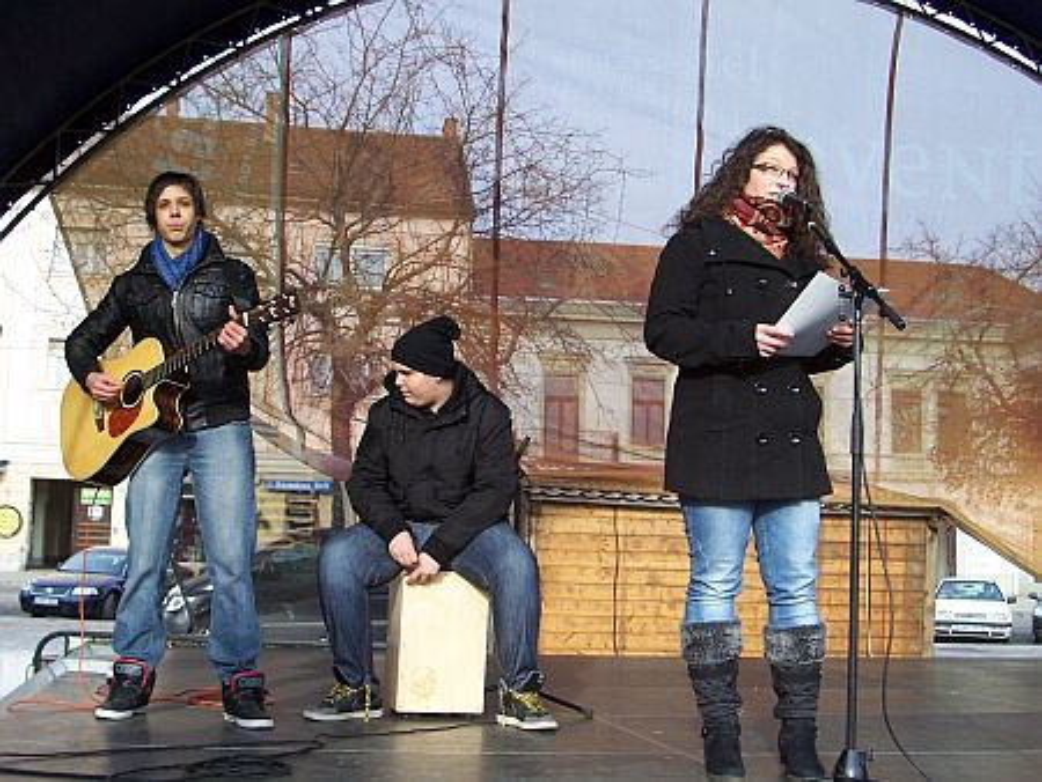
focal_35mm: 42
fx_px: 1265
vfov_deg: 34.4
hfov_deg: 44.8
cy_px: 391
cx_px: 521
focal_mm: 7
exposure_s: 1/250
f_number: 3
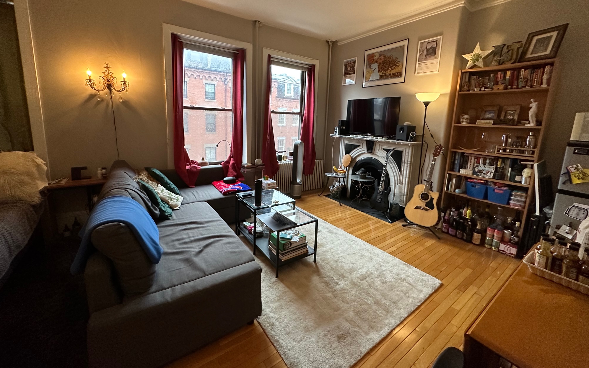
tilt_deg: -8.5
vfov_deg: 74.4
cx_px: 292
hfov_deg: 101.4
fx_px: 241
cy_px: 157
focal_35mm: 15
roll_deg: -1.9
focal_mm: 2.22
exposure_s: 1/59
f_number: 2.2
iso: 400
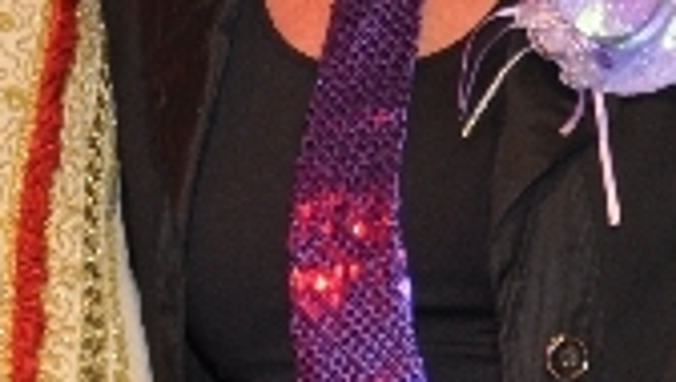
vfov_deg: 3.4
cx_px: -398
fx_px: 6425
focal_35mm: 358
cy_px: -219
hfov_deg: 5.9
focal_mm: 48
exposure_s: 1/60
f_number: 4.8
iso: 400
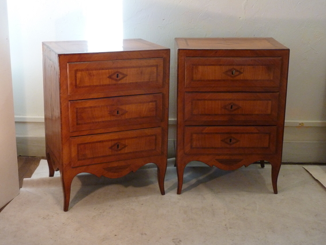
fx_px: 480
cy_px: 121
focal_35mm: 51
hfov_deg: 37.5
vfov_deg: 28.6
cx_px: 156
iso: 400
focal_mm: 7.9
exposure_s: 1/20
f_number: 3.8
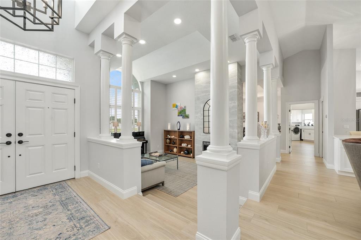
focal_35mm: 14
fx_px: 140
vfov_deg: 81.2
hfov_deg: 104.3
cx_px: 180
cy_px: 120
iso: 320
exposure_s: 1/13
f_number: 7.1
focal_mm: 14
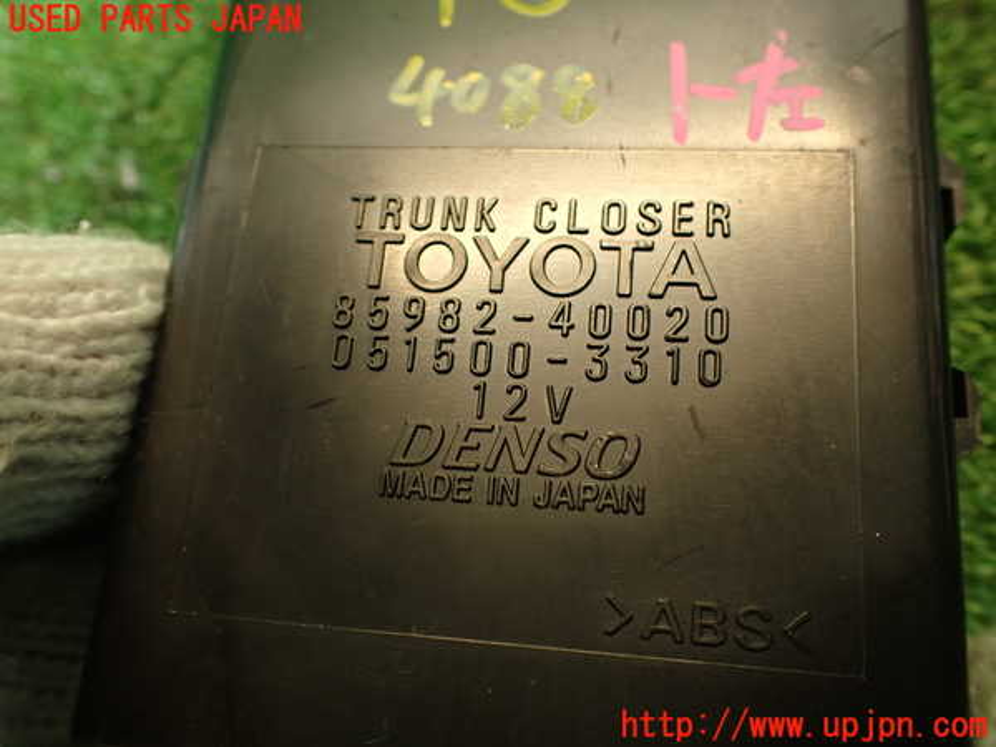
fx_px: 863
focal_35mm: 30
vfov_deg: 46.8
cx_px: 498
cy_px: 374
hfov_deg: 60.0
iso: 200
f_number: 2.3
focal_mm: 5.4
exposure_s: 1/30
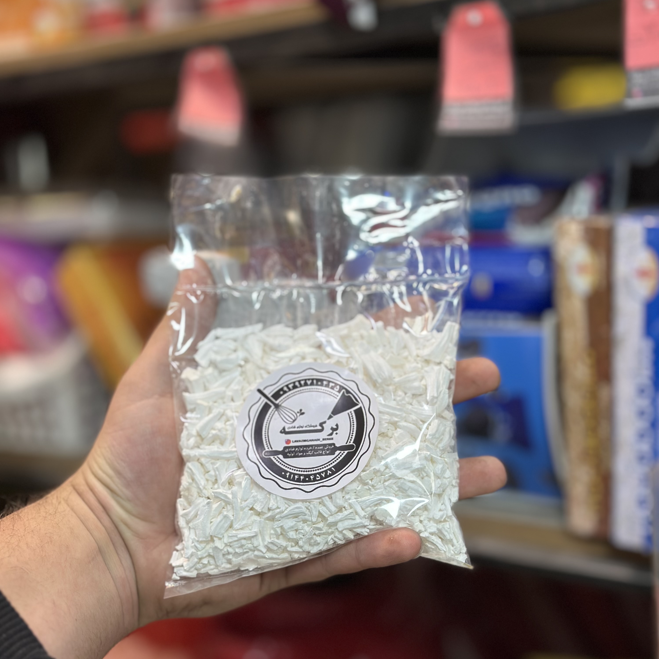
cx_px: 329
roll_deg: +3.5
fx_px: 1228
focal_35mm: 57
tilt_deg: -9.0
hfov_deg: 30.0
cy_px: 367
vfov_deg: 30.0
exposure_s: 1/100
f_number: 1.78
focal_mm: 6.86
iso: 80
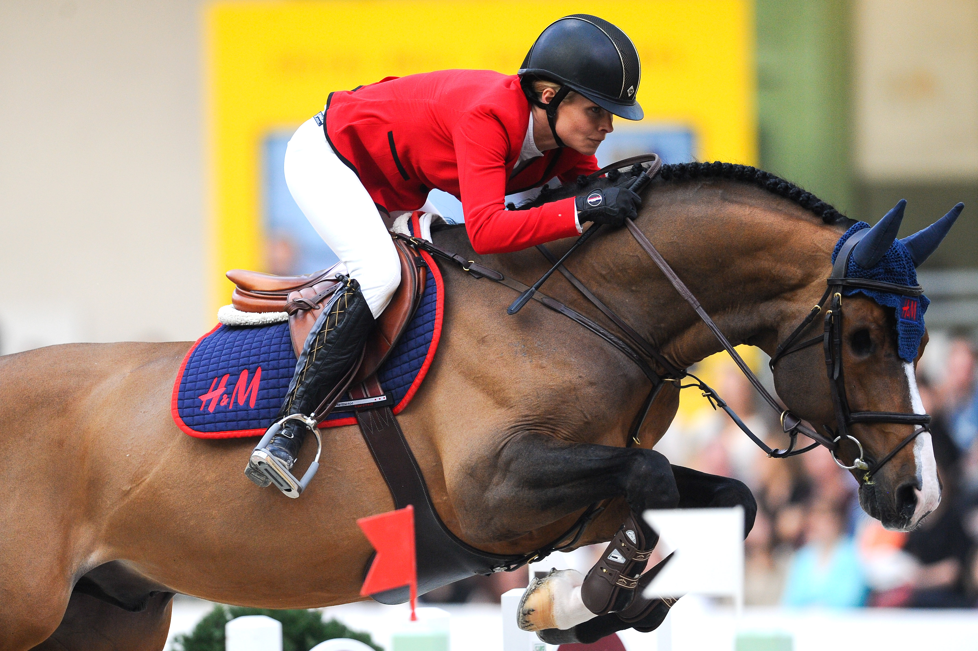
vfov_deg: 3.4
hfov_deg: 5.2
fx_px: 10860
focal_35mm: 400
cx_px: 489
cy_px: 326
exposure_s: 1/1250
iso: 1600
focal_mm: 400
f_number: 4
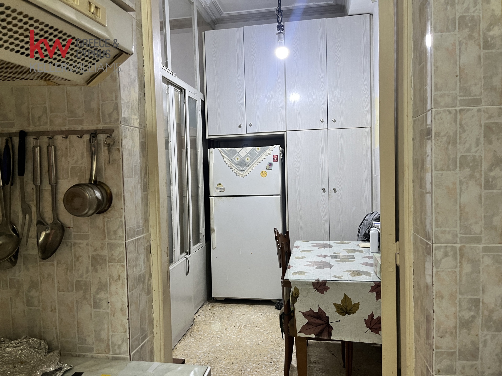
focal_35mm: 26
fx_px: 377
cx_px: 251
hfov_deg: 67.3
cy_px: 188
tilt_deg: -2.7
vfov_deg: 53.1
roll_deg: +2.8
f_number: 1.6
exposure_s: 1/50
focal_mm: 5.1
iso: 125
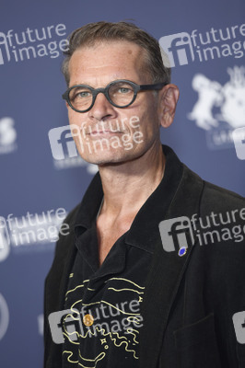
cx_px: 122
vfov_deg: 11.4
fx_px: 1841
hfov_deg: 7.6
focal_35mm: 180
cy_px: 184
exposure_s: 1/320
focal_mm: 180
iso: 640
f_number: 3.2
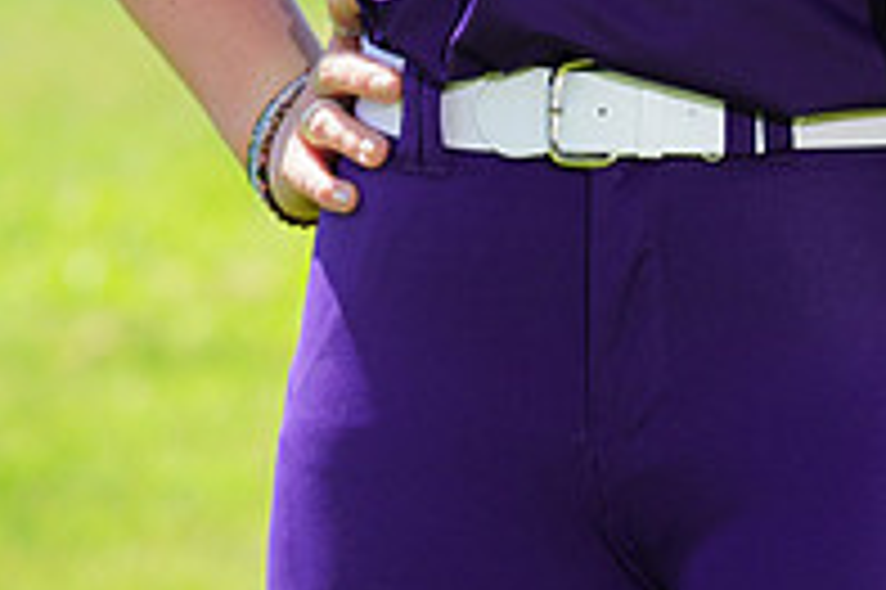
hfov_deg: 2.5
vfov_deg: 1.7
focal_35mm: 821
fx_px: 20188
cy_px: -536
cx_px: 648
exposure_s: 1/200
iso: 200
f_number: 9
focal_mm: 279
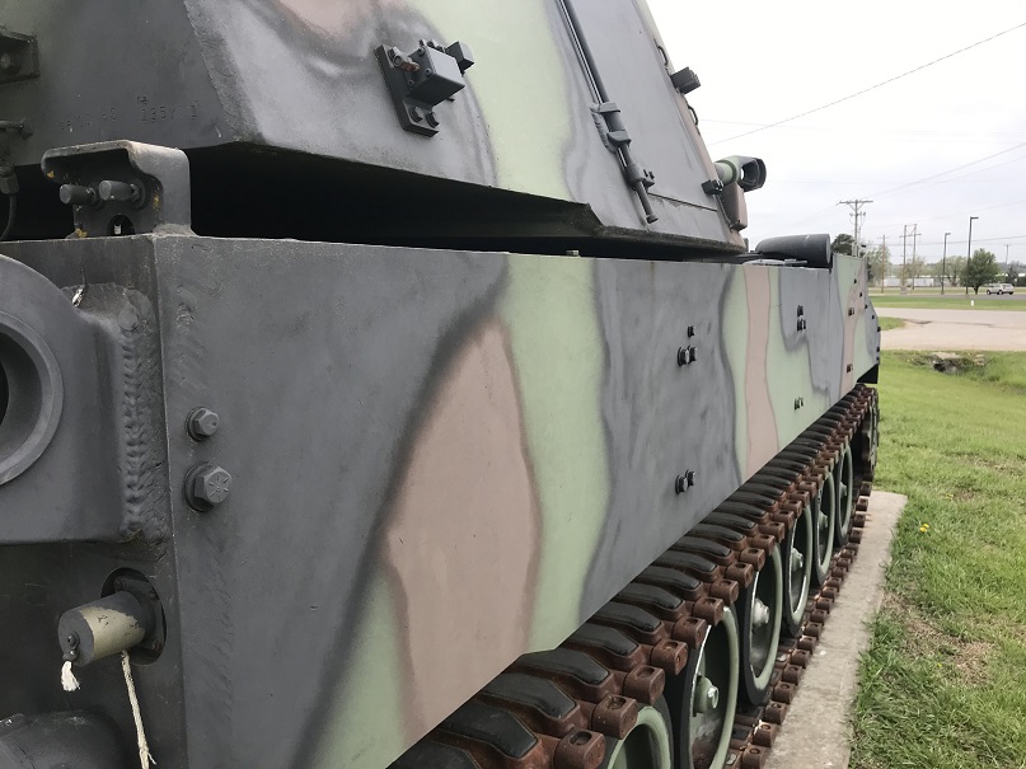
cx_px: 513
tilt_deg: -7.6
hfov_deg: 63.5
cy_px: 384
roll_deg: +1.5
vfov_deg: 49.7
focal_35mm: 28
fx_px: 830
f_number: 1.8
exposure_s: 1/785
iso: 20
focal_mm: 3.99
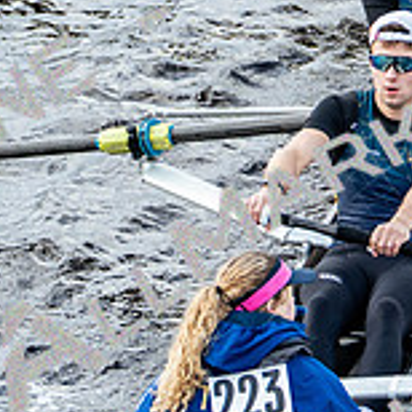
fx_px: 15728
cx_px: 543
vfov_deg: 1.5
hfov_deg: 1.5
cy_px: 4
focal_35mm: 1168
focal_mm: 365
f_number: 6.3
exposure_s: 1/1250
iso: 1000
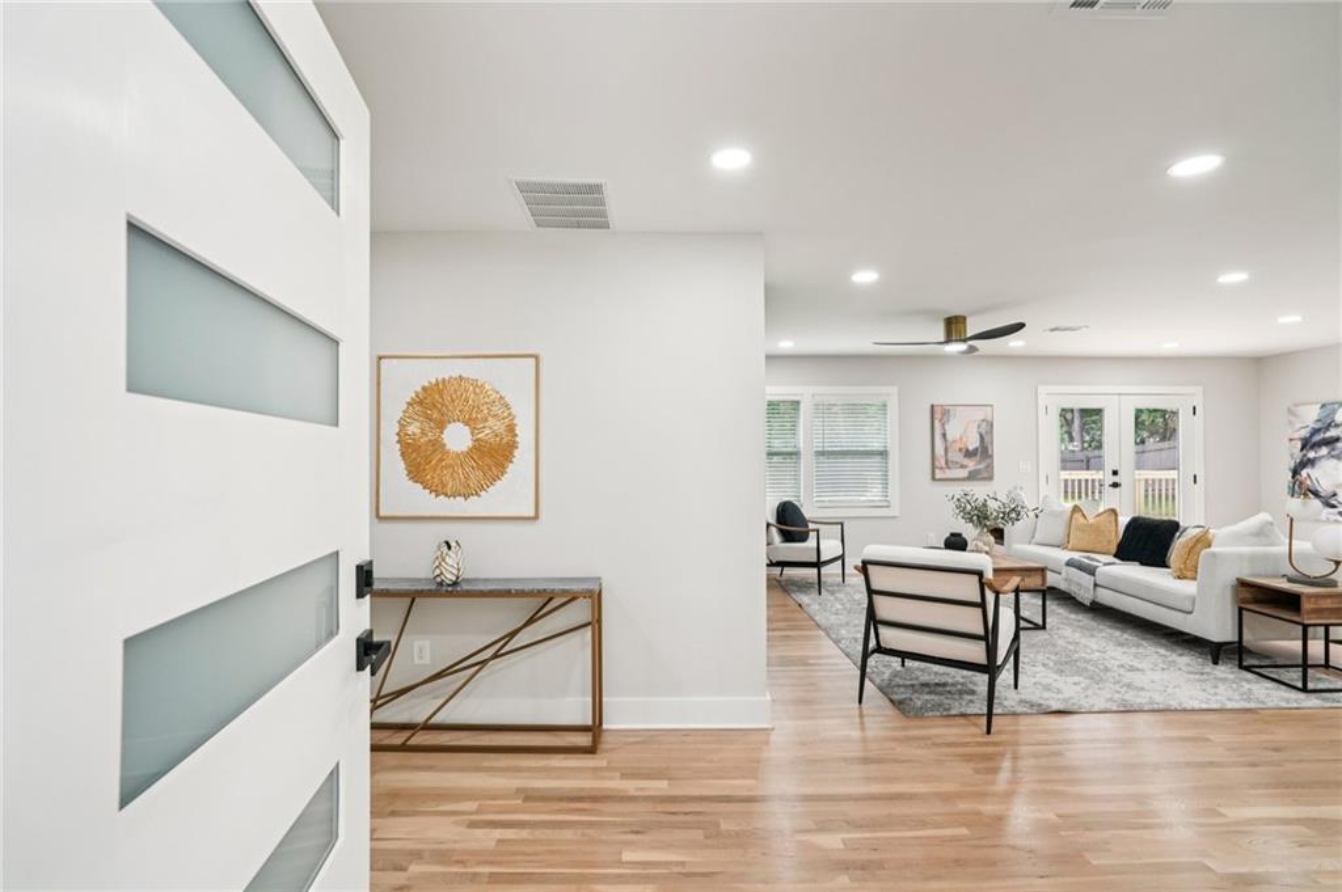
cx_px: 671
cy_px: 446
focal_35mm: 16
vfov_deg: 73.7
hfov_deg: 96.8
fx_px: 596
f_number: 8
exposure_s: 1/13
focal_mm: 16
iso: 400
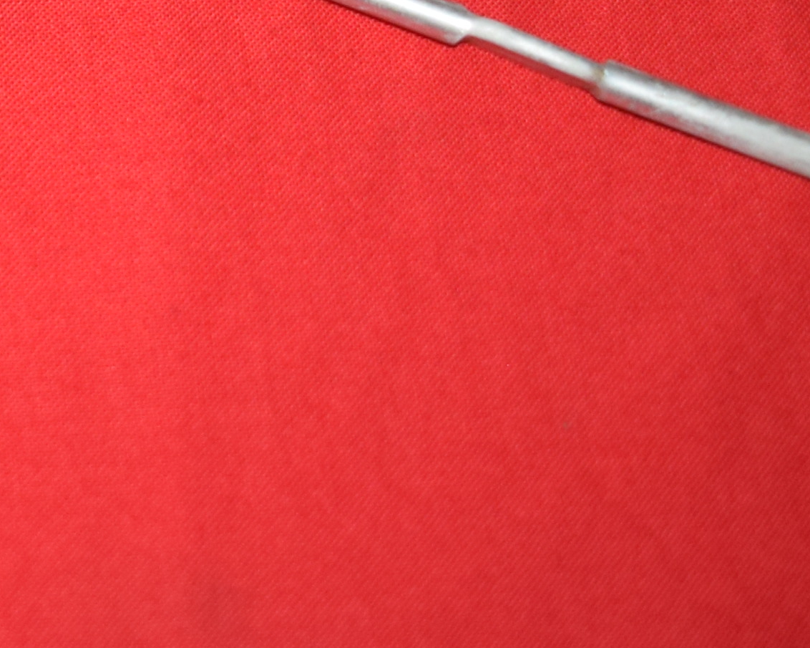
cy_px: -406
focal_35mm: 140
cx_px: -497
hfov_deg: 12.9
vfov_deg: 10.5
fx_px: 3352
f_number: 5
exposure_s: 1/200
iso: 640
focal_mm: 25
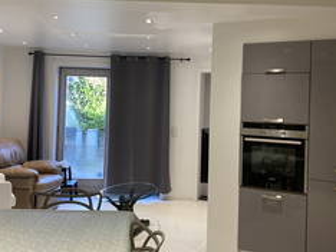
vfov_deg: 35.9
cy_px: 102
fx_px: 389
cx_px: 155
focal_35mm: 40
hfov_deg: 46.7
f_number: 1.8
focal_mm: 4.25
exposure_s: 1/100
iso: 125
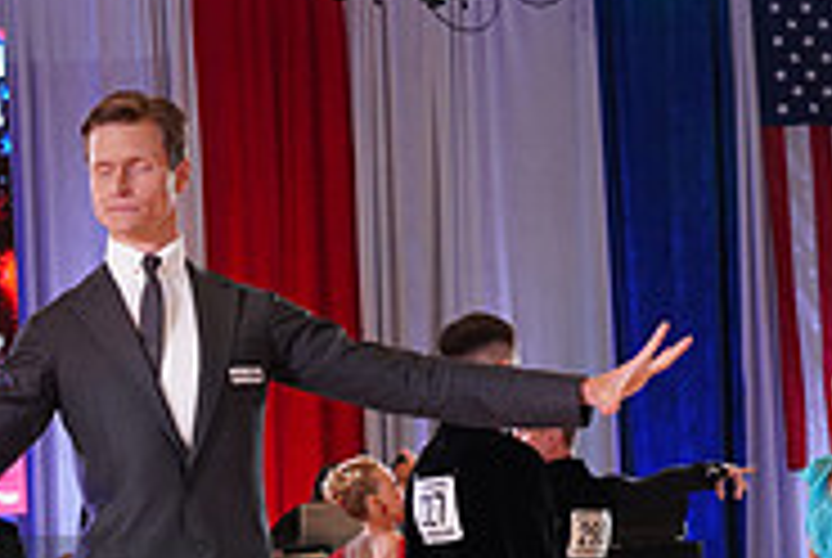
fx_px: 3333
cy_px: 655
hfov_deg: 13.9
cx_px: -117
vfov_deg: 9.4
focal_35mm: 144
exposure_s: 1/160
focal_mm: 46
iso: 1600
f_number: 5.6
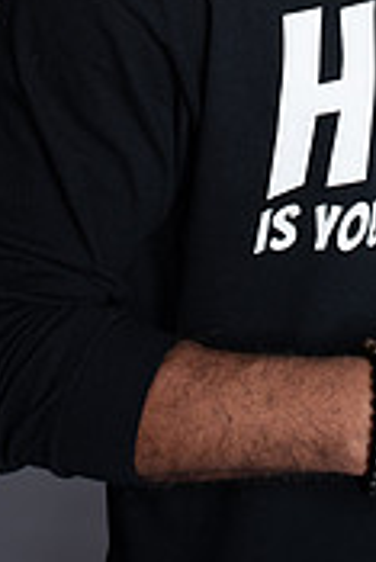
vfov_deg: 21.2
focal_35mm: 90
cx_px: 363
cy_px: -96
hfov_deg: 15.0
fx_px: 1407
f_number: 6.3
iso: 250
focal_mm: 35
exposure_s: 1/200
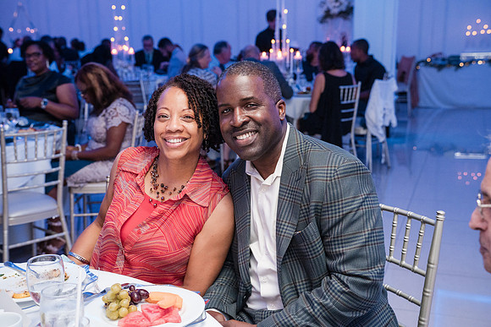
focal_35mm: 50
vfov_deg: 27.0
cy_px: 164
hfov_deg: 39.6
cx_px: 246
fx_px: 682
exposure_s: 1/250
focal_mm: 50
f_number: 5
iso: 6400
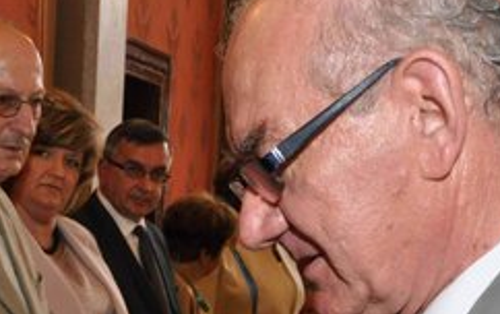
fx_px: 1397
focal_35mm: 102
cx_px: 107
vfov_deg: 12.5
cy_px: 401
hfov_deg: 20.1
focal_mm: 25
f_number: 11
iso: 1250
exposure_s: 1/60
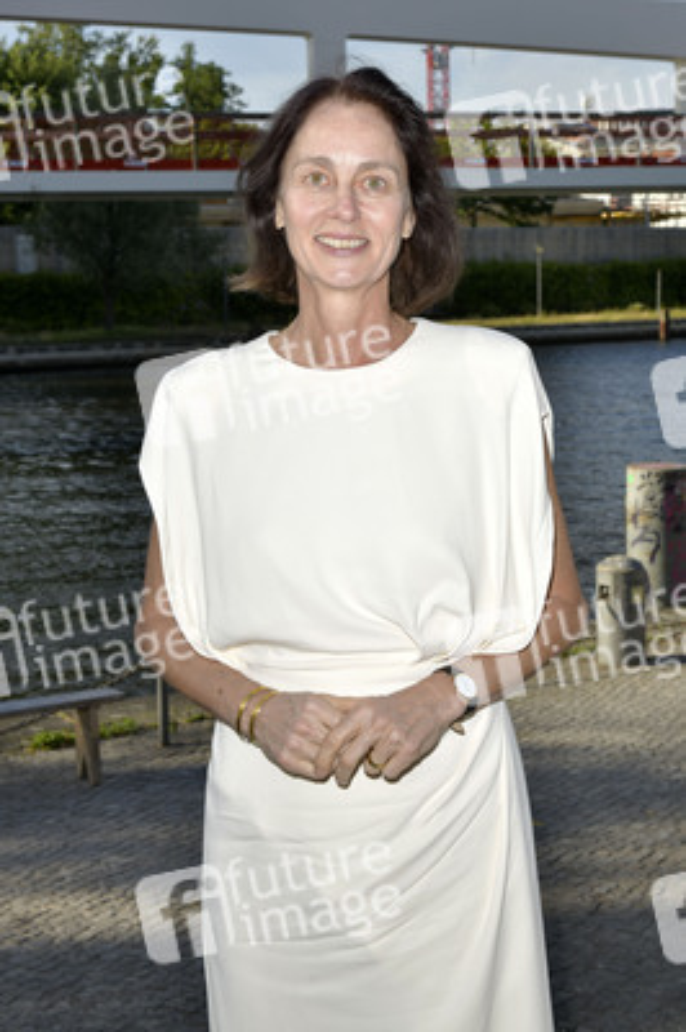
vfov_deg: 39.6
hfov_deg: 26.9
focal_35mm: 50
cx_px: 343
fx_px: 1432
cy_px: 516
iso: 200
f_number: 10
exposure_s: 1/250
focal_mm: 50
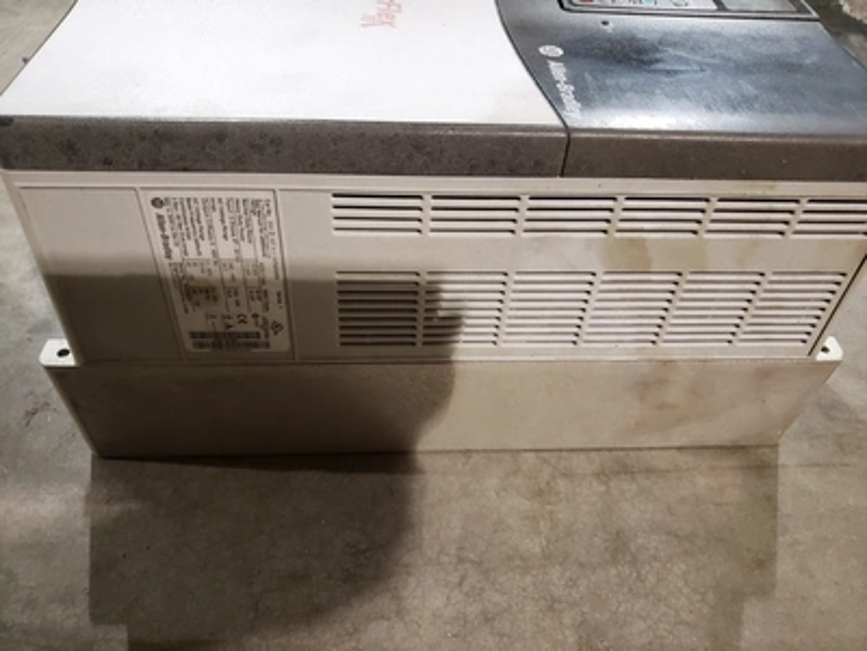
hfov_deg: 67.3
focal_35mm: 26
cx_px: 434
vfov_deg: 53.1
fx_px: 651
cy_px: 326
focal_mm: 4.3
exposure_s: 1/60
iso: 250
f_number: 1.5
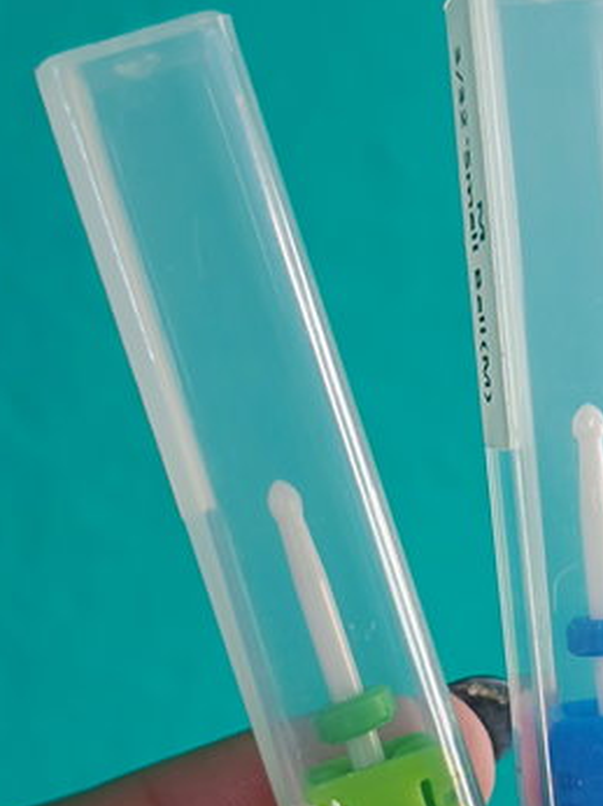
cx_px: 440
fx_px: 860
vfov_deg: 49.2
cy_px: 542
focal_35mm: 37
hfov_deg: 37.8
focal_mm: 5.89
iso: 341
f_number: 1.4
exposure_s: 1/50
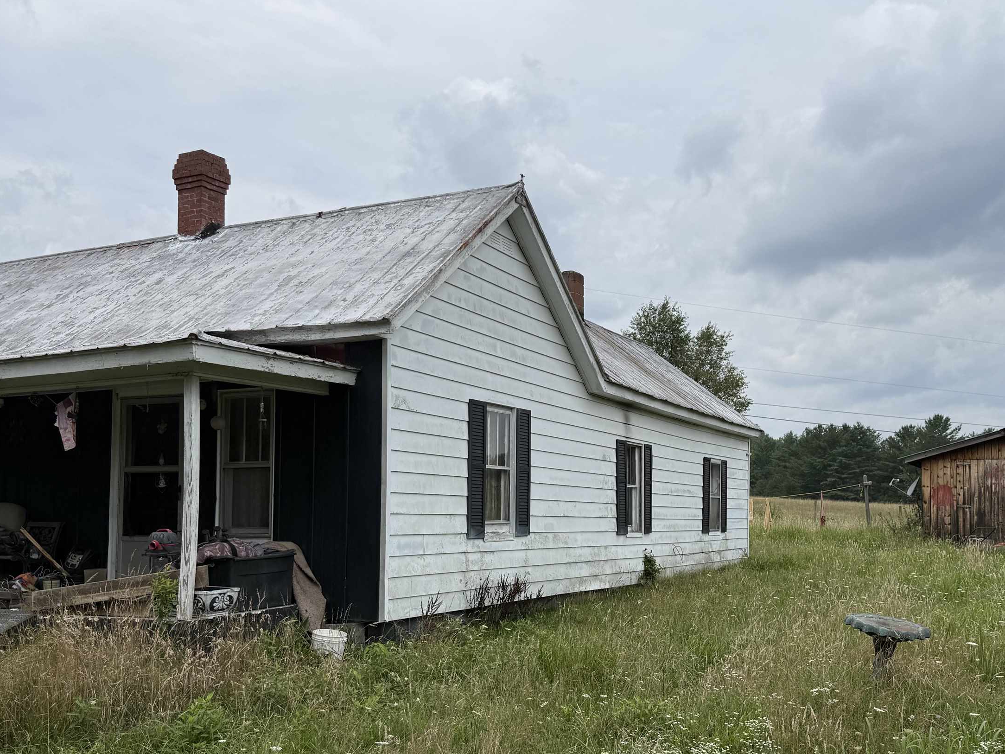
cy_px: 459
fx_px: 987
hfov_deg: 53.8
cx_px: 561
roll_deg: -1.3
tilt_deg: +2.3
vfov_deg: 41.6
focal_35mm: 34
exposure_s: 1/6711
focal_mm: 6.76
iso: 80
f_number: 1.78
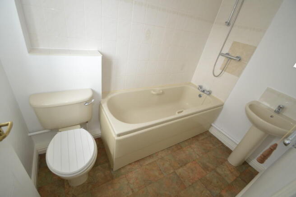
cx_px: 148
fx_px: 123
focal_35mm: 15
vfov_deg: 77.2
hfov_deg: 100.4
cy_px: 98
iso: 400
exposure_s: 1/80
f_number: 4.5
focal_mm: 10
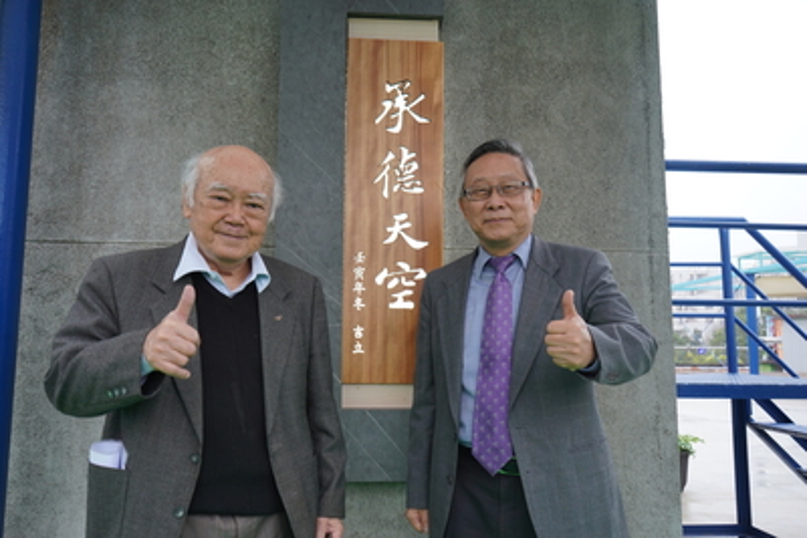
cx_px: 404
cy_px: 269
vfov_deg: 45.0
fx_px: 650
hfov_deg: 63.6
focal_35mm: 29
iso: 800
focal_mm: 29
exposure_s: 1/60
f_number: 8
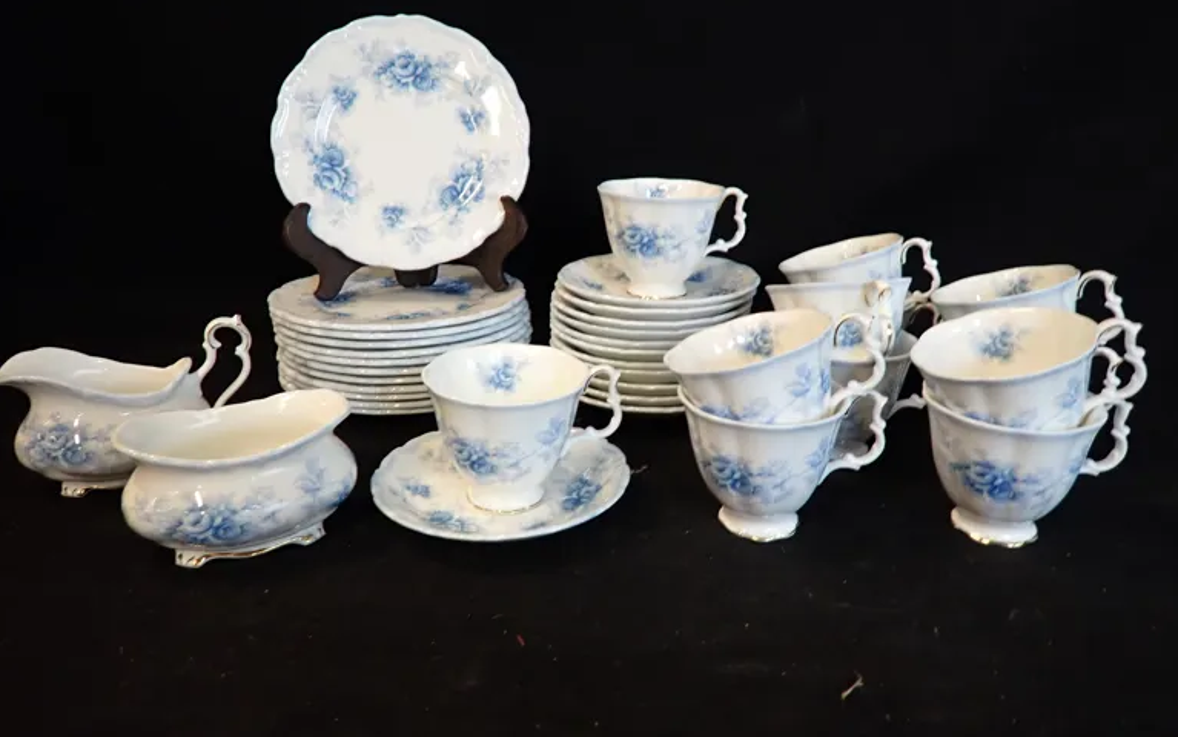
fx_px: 674
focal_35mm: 21
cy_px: 332
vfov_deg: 57.2
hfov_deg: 82.2
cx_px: 608
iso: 200
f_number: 2
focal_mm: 3.33
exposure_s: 1/30
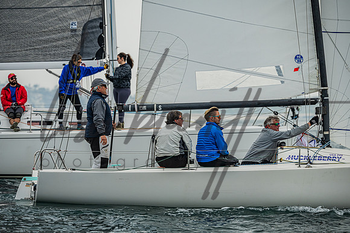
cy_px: 126
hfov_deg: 7.2
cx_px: 168
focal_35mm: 286
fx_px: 2777
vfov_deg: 4.8
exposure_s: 1/2000
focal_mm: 260
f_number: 6.3
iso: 400
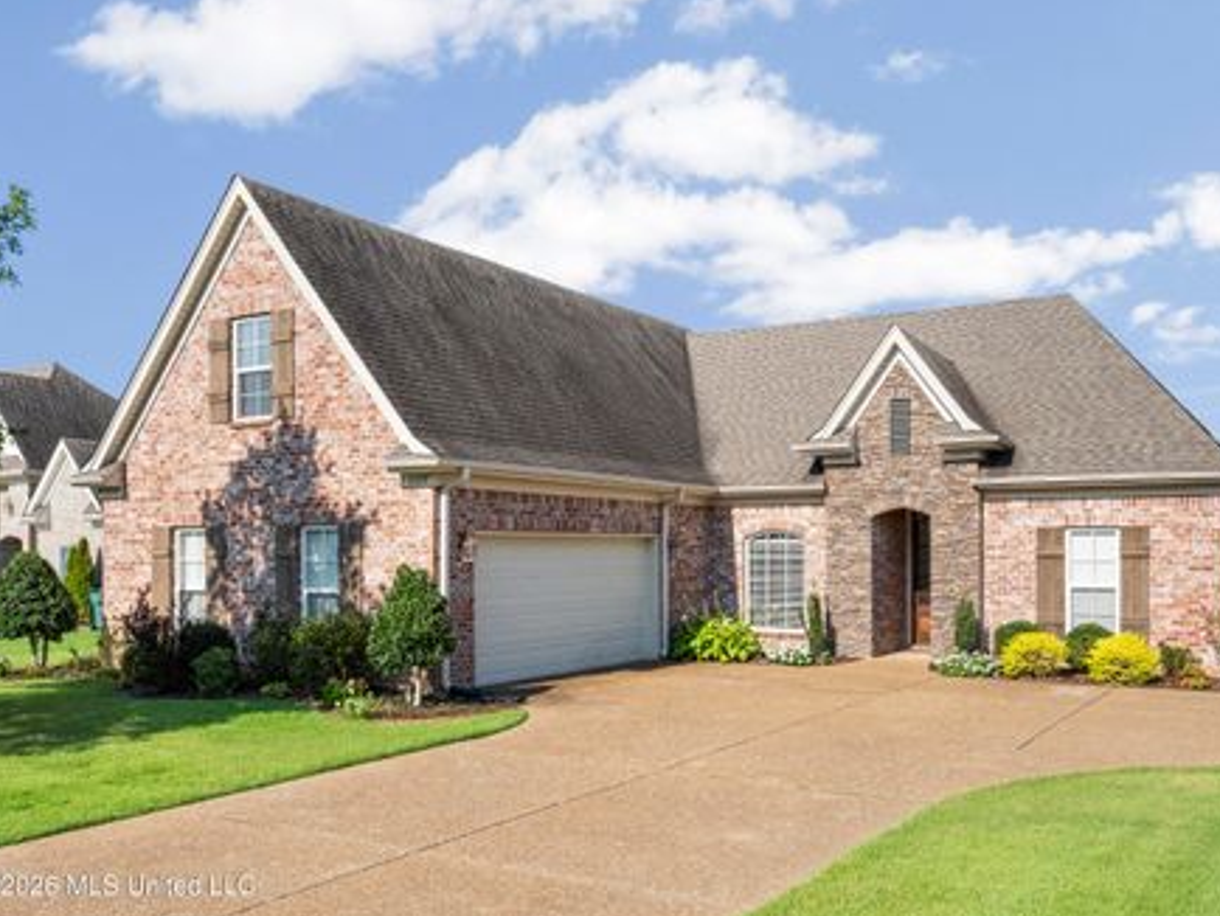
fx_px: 1093
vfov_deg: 45.5
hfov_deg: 58.2
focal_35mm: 31
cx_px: 680
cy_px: 459
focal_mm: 28
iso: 1000
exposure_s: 1/500
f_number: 9.5
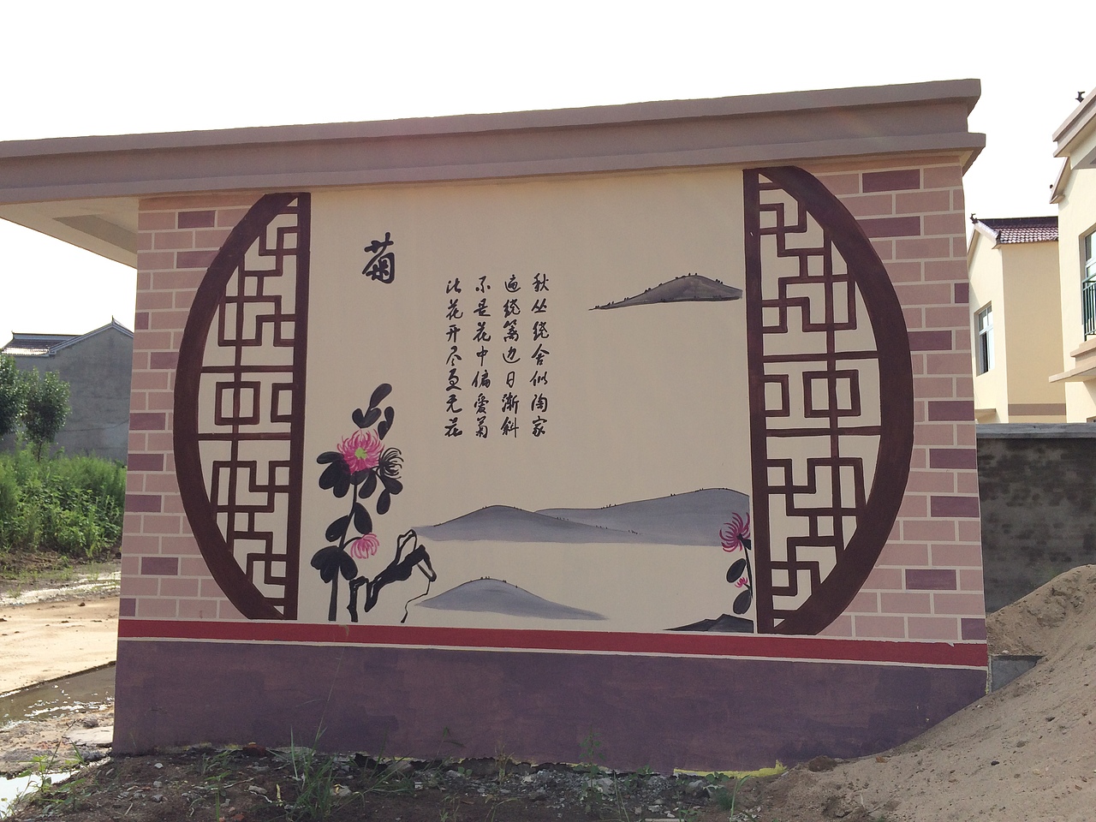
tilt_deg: +7.3
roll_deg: -0.7
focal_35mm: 29
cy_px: 411
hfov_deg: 61.7
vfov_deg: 48.2
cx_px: 548
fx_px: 918
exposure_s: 1/1520
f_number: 2.2
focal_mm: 4.15
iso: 32
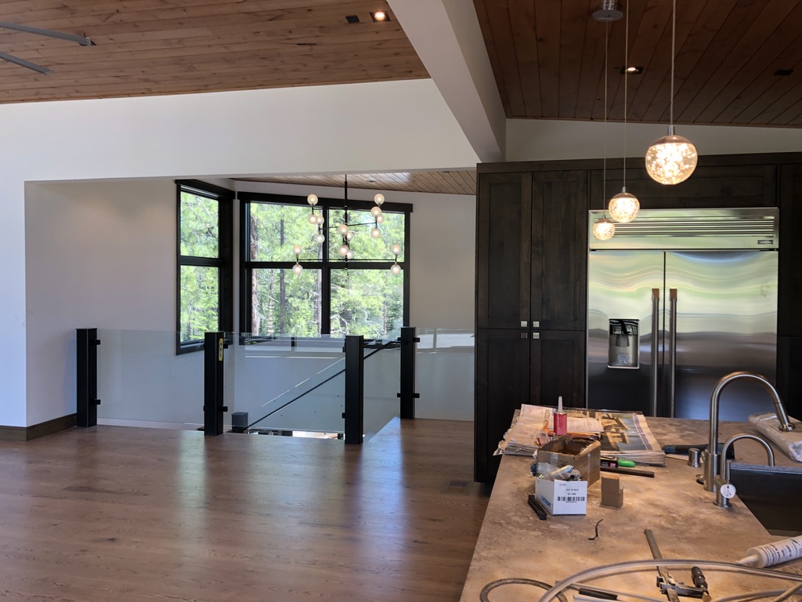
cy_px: 301
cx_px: 401
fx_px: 649
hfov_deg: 63.4
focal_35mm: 28
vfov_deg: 49.7
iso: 64
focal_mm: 4
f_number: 1.8
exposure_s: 1/120
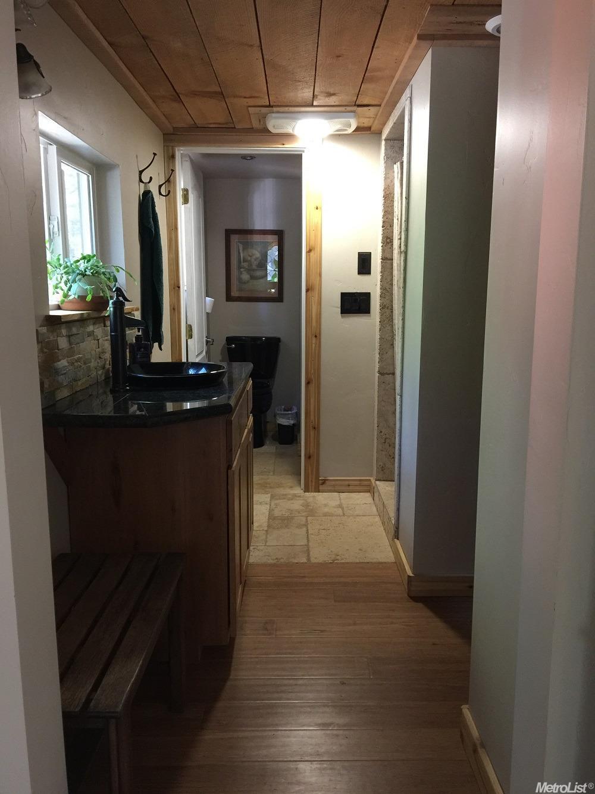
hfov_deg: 48.2
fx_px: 665
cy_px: 397
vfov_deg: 61.7
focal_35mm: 29
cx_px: 298
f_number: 2.2
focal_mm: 4.15
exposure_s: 1/10
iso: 125
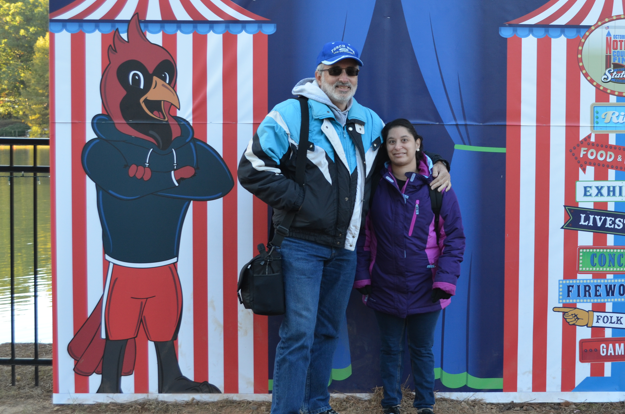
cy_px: 166
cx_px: 430
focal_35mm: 54
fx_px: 936
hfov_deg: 36.5
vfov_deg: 24.9
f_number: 5.6
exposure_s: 1/100
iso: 400
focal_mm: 26
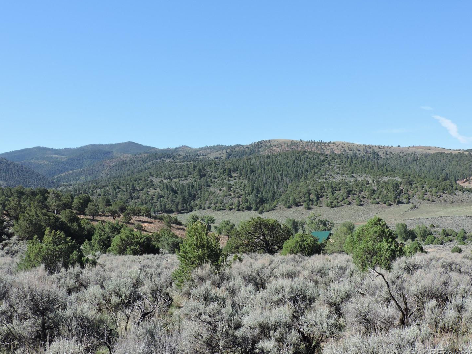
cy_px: 162
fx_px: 655
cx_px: 220
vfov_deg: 30.3
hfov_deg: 39.6
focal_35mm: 48
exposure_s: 1/640
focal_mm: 7.7
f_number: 3.4
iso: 100
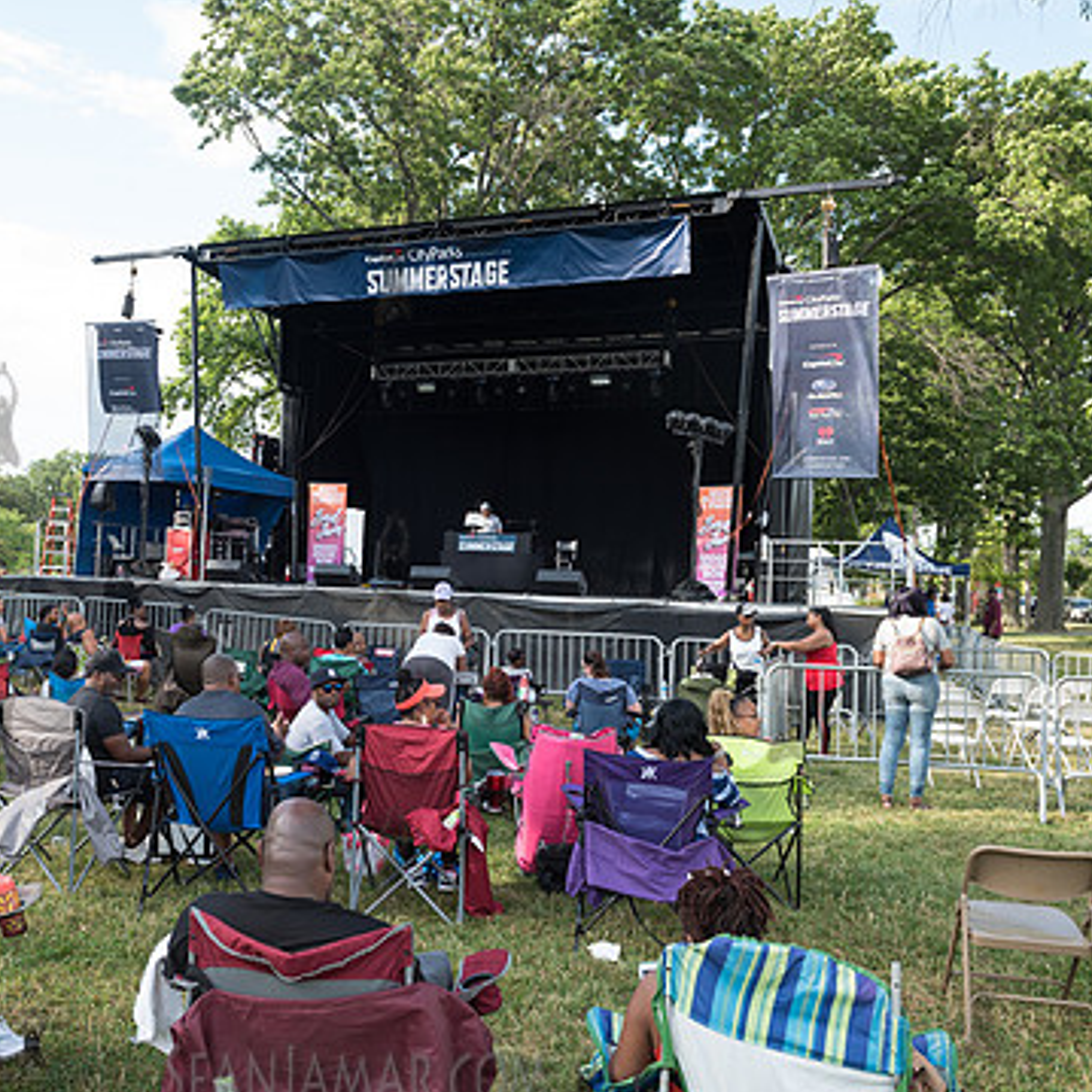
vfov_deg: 49.7
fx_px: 1178
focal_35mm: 33
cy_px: 561
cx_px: 392
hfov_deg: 49.1
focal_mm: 24
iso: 200
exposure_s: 1/200
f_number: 5.6
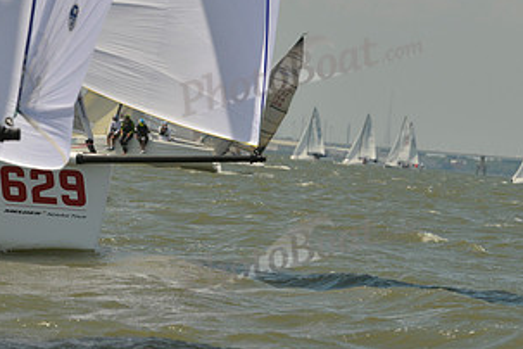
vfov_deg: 3.6
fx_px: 5564
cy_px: 186
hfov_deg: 5.4
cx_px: 91
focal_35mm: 383
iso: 280
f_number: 9
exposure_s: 1/1600
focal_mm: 200
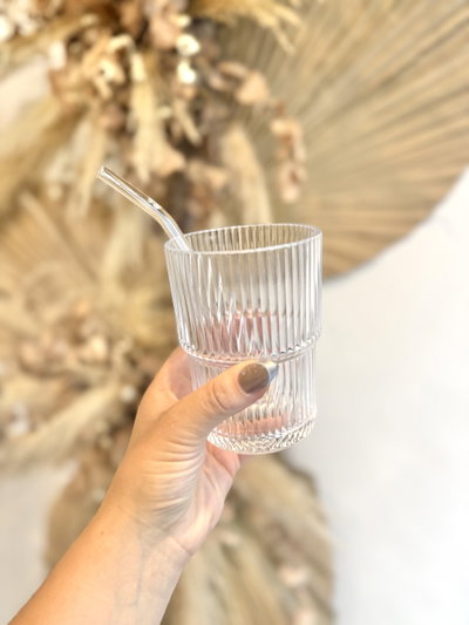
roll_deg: -3.1
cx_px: 234
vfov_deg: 71.6
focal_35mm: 24
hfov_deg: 56.8
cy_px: 312
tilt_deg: -10.9
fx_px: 433
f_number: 1.78
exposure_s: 1/121
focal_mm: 6.76
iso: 160
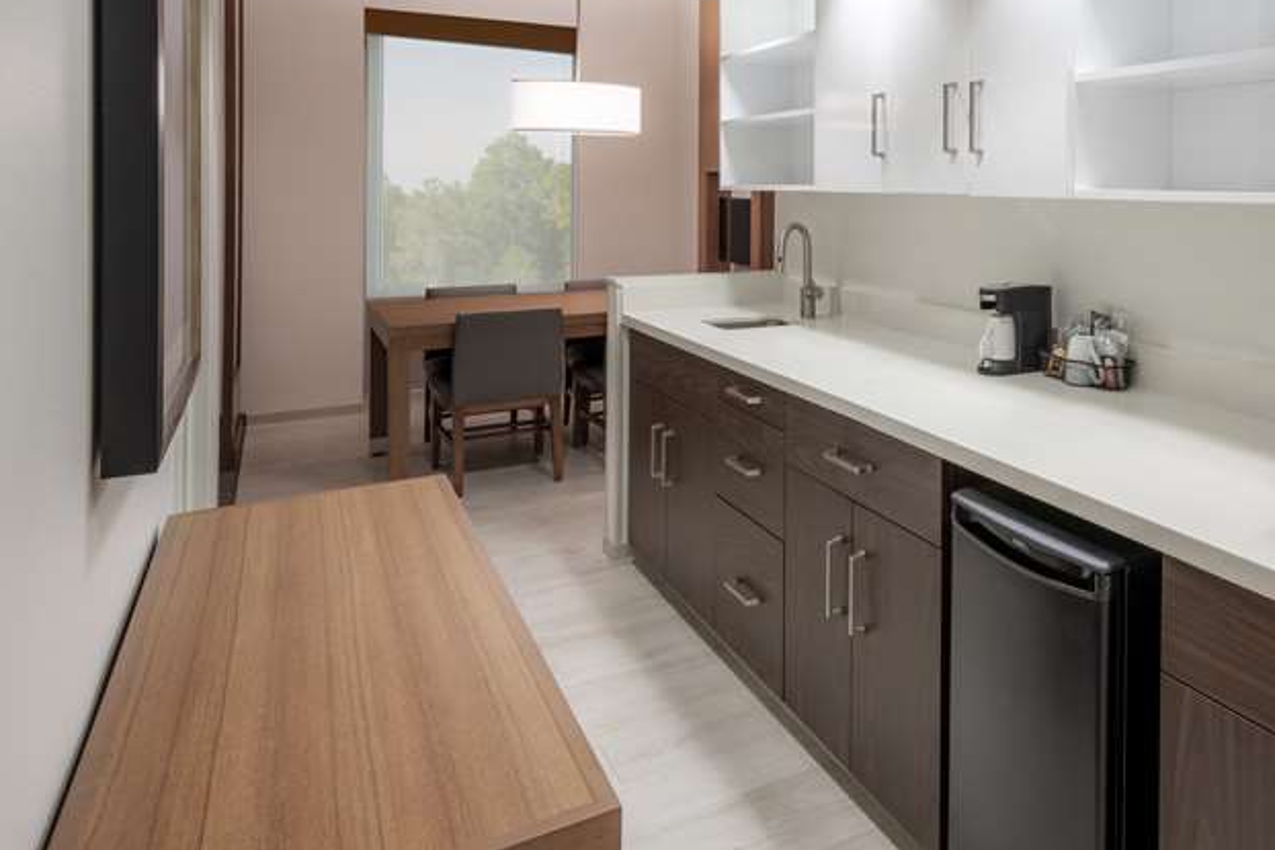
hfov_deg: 59.5
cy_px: 175
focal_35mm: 28
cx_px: 1045
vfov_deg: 44.3
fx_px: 992
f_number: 16
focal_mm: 17
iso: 100
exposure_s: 1/1.43
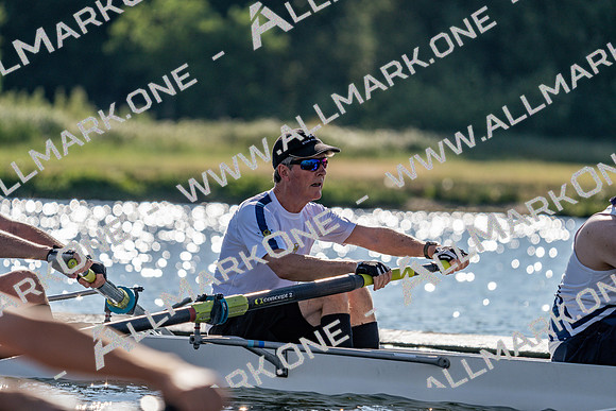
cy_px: 206
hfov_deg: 5.7
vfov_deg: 3.8
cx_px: 308
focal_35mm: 359
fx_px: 6144
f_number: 6.3
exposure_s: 1/1600
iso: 125
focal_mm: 359
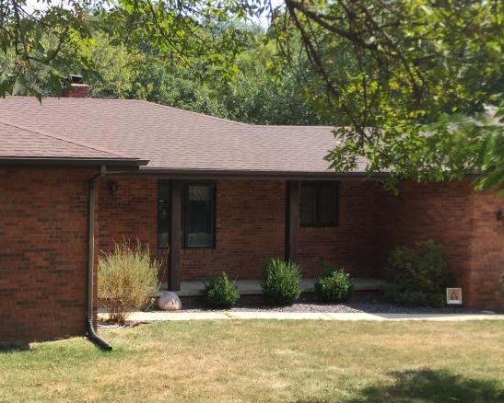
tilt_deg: -4.5
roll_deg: -1.1
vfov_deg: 28.5
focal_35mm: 53
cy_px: 257
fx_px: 791
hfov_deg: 34.1
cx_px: 87
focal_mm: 4.15
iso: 32
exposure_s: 1/618
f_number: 2.2
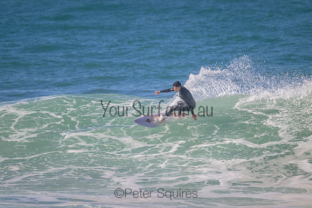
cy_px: 104
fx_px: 6935
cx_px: 156
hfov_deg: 2.6
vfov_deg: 1.7
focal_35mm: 800
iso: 1000
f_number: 11
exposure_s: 1/2000
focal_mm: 800
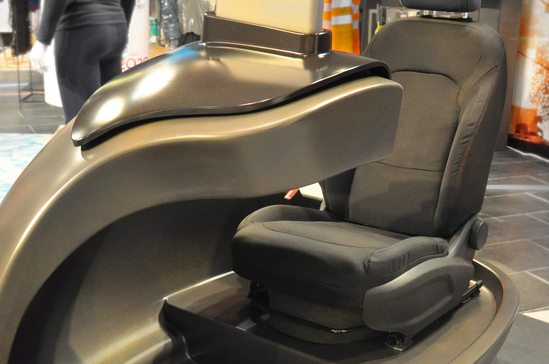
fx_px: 777
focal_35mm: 51
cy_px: 221
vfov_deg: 26.4
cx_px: 321
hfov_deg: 38.8
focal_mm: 18
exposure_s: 1/40
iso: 800
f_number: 6.3
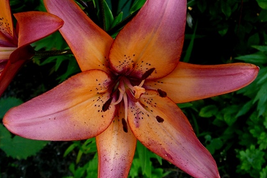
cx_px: 132
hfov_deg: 51.9
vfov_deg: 36.0
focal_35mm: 37
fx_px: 274
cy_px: 92
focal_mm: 5.2
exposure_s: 1/80
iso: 80
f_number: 2.8
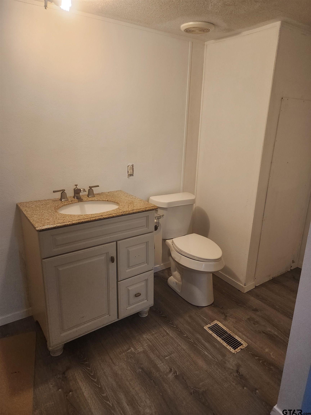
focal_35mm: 23
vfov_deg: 73.9
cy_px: 208
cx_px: 156
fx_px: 276
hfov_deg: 58.9
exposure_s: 1/180
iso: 200
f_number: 1.8
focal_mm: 6.4
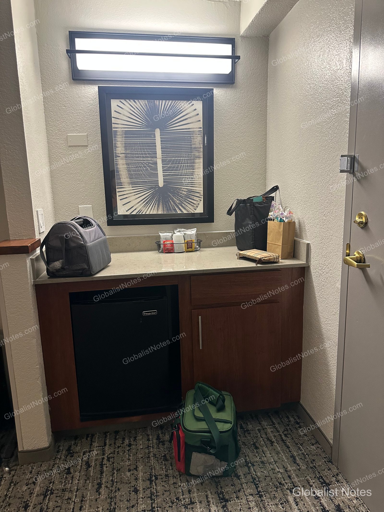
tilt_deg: -9.5
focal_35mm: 24
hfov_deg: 56.8
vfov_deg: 71.6
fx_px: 355
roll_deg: +1.1
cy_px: 256
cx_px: 192
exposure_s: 1/60
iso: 320
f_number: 1.78
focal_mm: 6.86
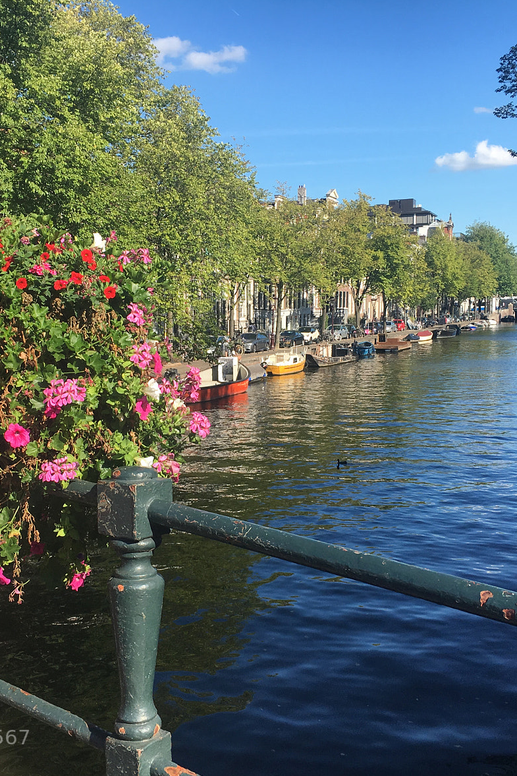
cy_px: 394
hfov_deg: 32.6
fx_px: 883
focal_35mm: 41
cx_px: 212
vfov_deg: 47.4
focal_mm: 4.15
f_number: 2.2
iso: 25
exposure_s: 1/1040
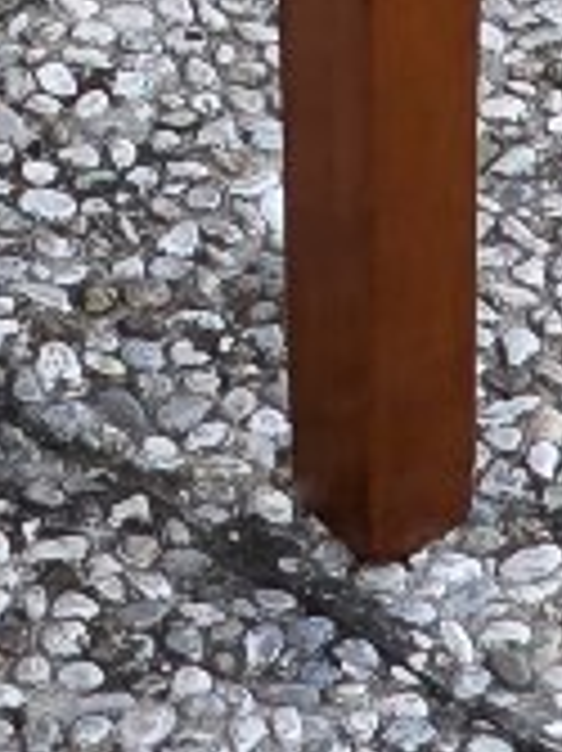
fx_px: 10729
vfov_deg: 3.9
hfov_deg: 3.0
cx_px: -414
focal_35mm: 495
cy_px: -1509
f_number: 2.4
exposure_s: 1/206
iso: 50
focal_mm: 7.9
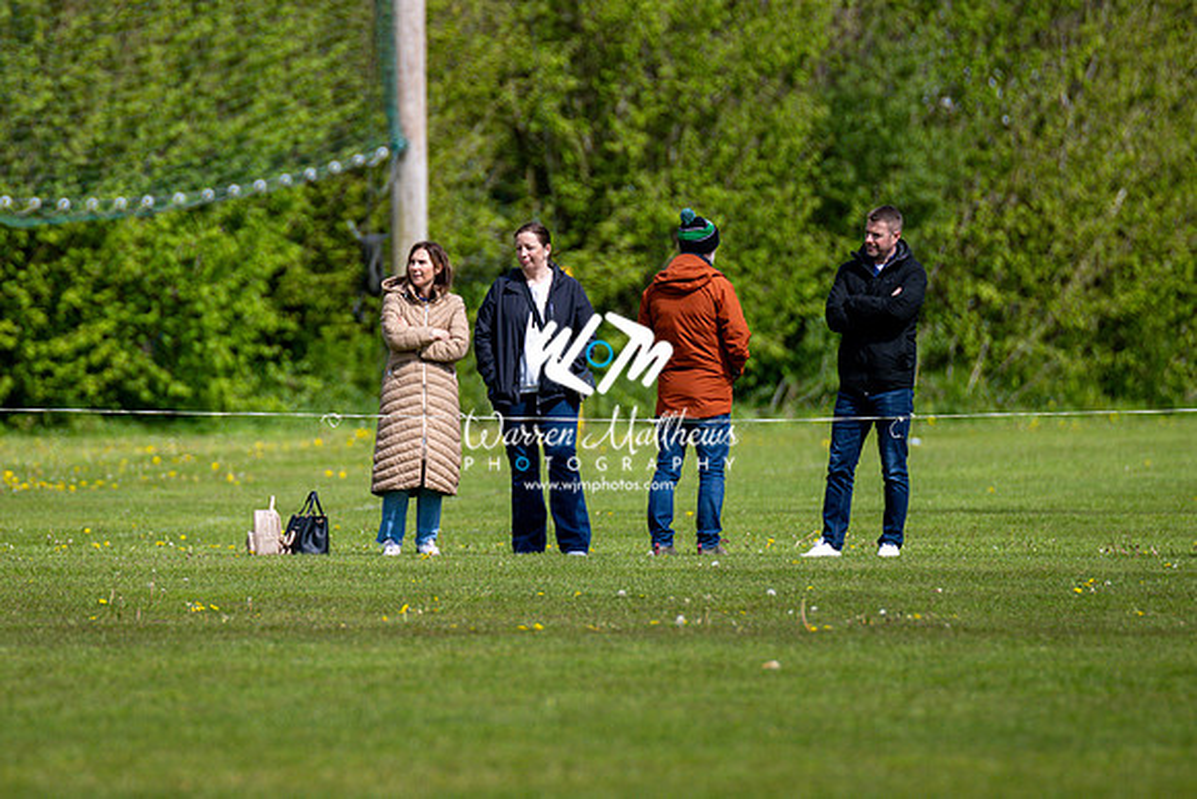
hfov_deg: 3.7
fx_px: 18576
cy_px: 413
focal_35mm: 559
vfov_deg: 2.5
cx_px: 419
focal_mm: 300
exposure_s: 1/5000
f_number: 2.8
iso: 200
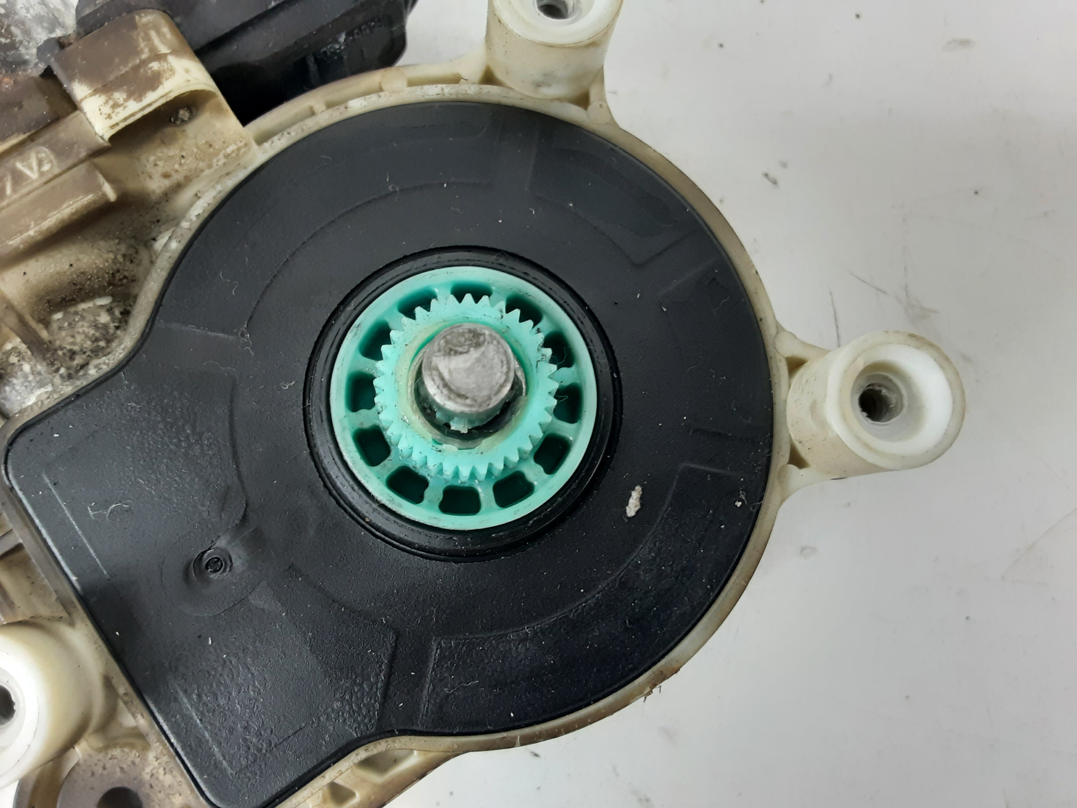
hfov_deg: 65.3
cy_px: 404
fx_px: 840
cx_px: 538
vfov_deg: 51.4
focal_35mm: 27
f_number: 1.9
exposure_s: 1/33
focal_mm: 2.91
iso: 160
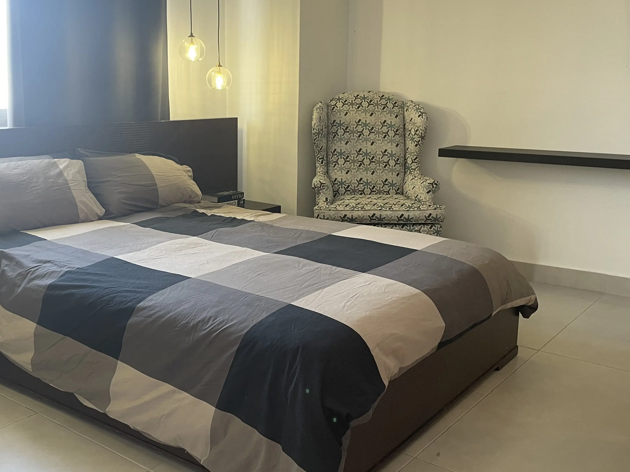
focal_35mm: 38
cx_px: 258
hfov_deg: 48.7
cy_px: 241
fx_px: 692
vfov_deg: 37.7
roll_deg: +0.0
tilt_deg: -12.7
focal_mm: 4.2
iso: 100
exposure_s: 1/60
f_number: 1.6
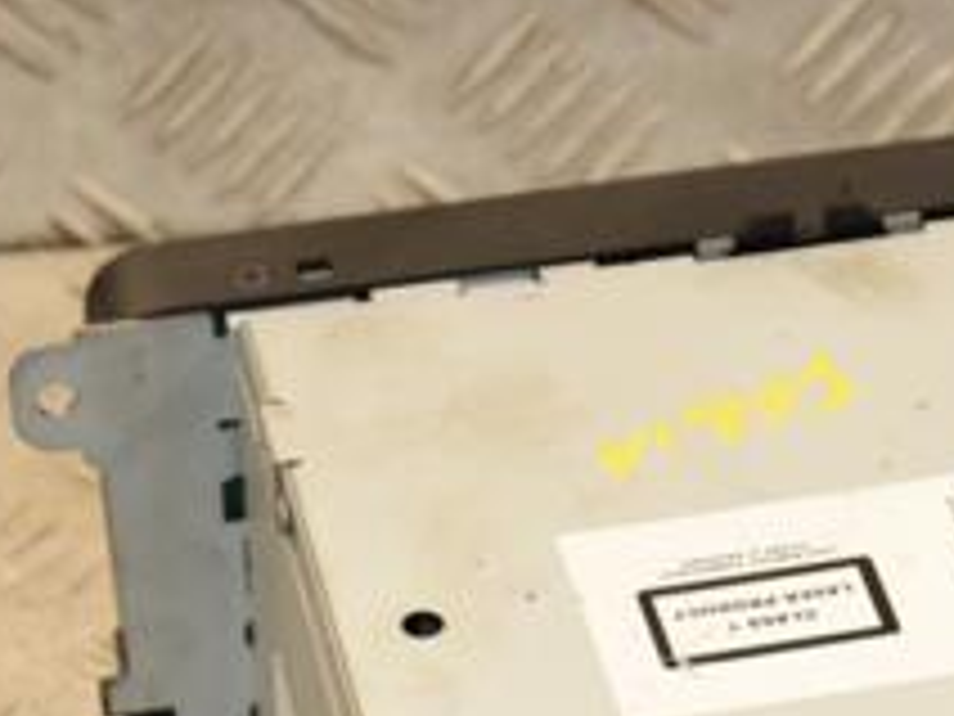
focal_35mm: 253
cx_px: 783
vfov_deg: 5.9
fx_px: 6973
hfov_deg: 7.8
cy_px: 806
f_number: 7.1
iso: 800
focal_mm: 62
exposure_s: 1/200
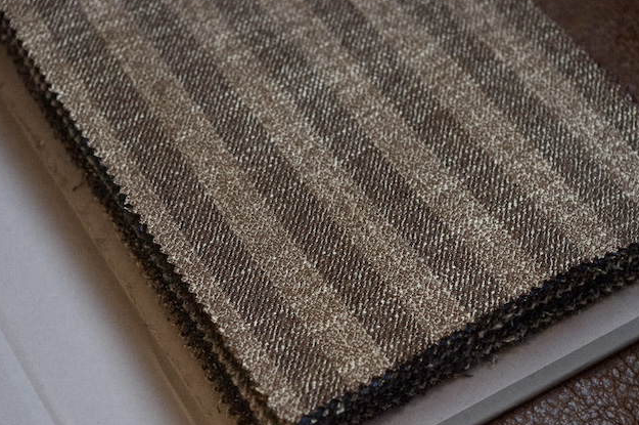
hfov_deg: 24.2
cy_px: 210
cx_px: 318
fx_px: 1489
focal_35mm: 84
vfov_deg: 16.2
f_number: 8
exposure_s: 1/125
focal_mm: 55
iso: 6400
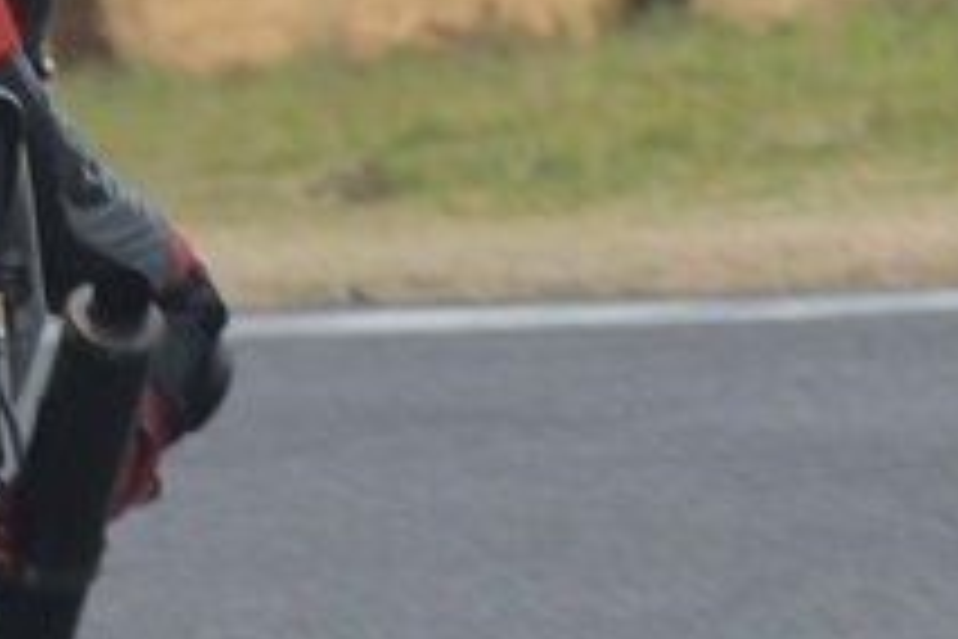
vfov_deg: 0.6
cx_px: -67
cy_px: 11
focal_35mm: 2249
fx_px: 59844
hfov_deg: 0.9
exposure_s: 1/400
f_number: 6.3
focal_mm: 300
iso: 200
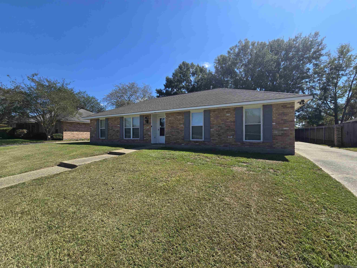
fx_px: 134
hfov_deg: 106.2
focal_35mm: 13
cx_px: 178
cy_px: 134
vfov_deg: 89.9
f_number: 2.2
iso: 50
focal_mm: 2.2
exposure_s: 1/2116
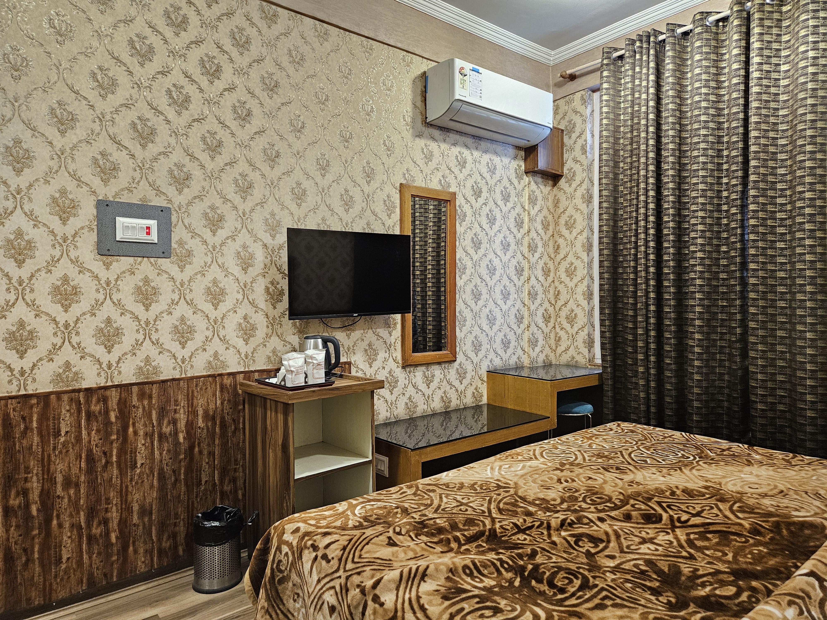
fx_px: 549
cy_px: 310
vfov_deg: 58.9
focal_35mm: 23
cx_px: 414
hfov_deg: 73.9
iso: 500
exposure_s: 1/25
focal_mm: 5.4
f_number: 1.8
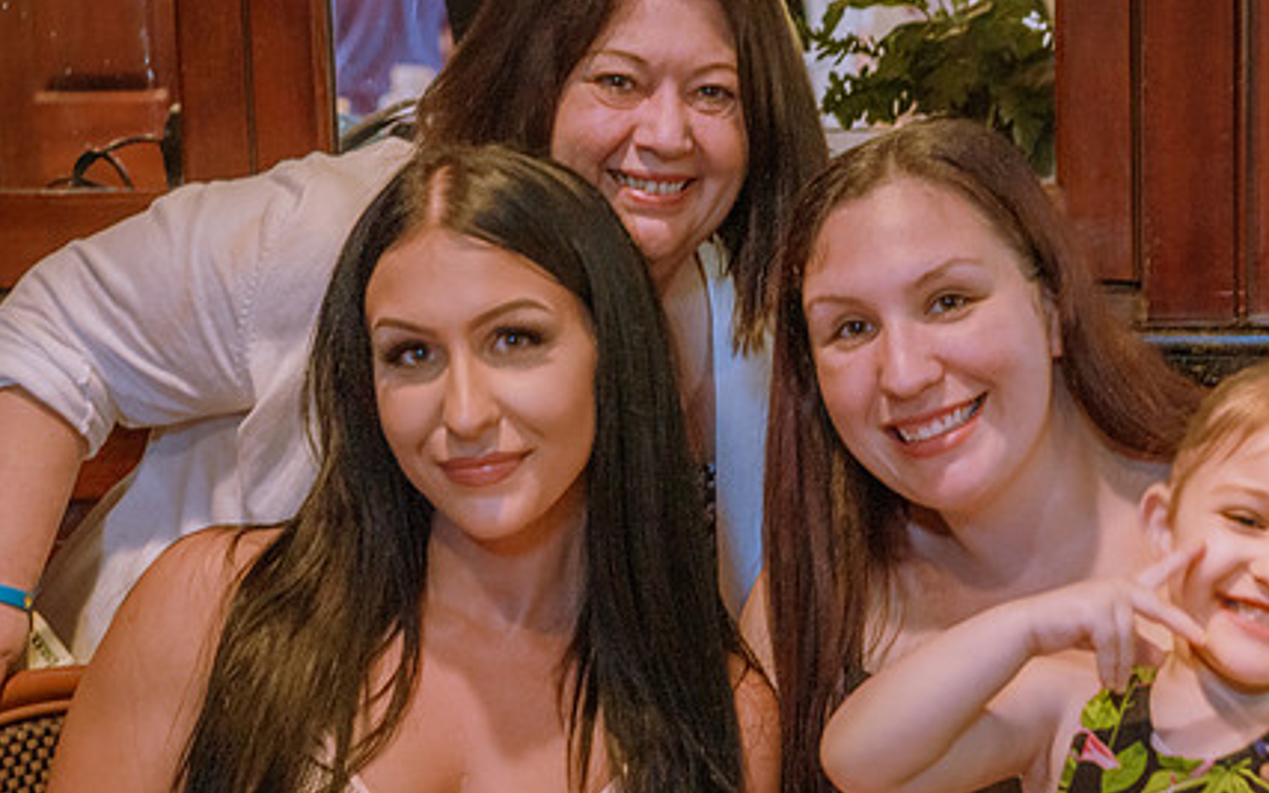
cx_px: 901
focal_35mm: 84
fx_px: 2905
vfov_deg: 15.5
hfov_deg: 24.4
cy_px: 432
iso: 3200
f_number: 4
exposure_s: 1/60
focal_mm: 55
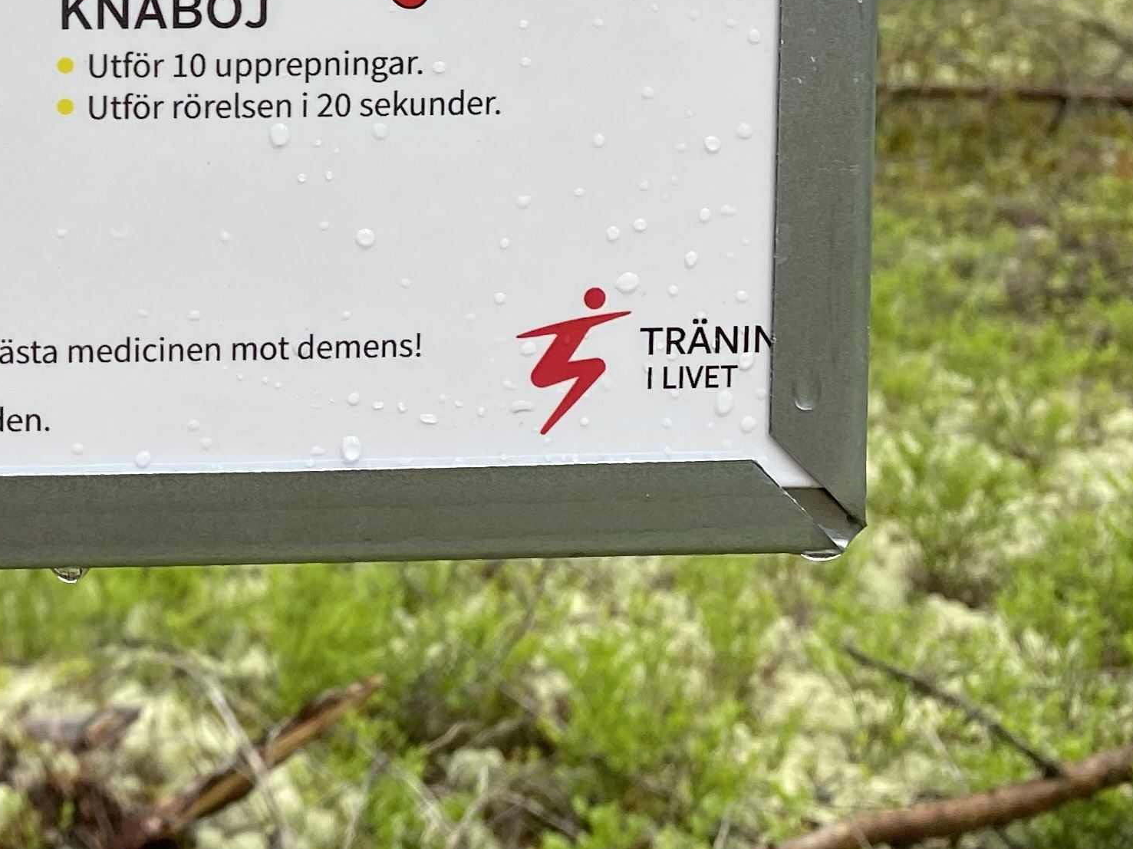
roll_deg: +1.9
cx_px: -390
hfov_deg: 23.7
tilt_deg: -3.5
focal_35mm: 71
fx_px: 2323
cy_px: -153
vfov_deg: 19.6
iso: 32
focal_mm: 4.25
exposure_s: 1/237
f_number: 1.8
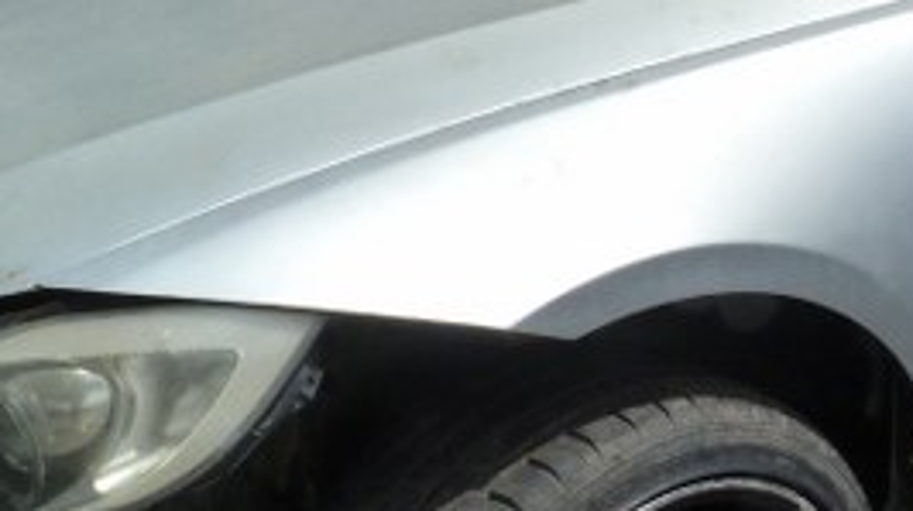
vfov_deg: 14.7
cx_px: 796
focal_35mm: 82
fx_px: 1983
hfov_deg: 25.2
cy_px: 202
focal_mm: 4.5
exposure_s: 1/400
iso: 125
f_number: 5.6
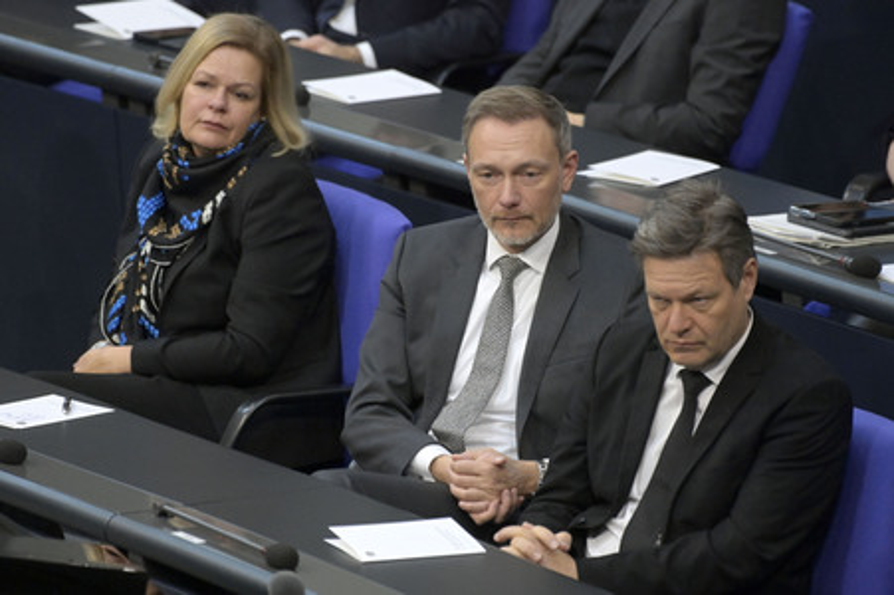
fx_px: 11167
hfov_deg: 4.6
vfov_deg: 3.1
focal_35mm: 450
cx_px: 447
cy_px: 298
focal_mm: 450
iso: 10000
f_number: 5.6
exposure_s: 1/320
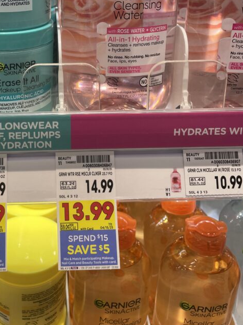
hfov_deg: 33.6
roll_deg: +0.9
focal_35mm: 42
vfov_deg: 42.9
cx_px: 58
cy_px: 68
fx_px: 393
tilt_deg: -18.2
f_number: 1.6
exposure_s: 1/120
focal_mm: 4.2
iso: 50
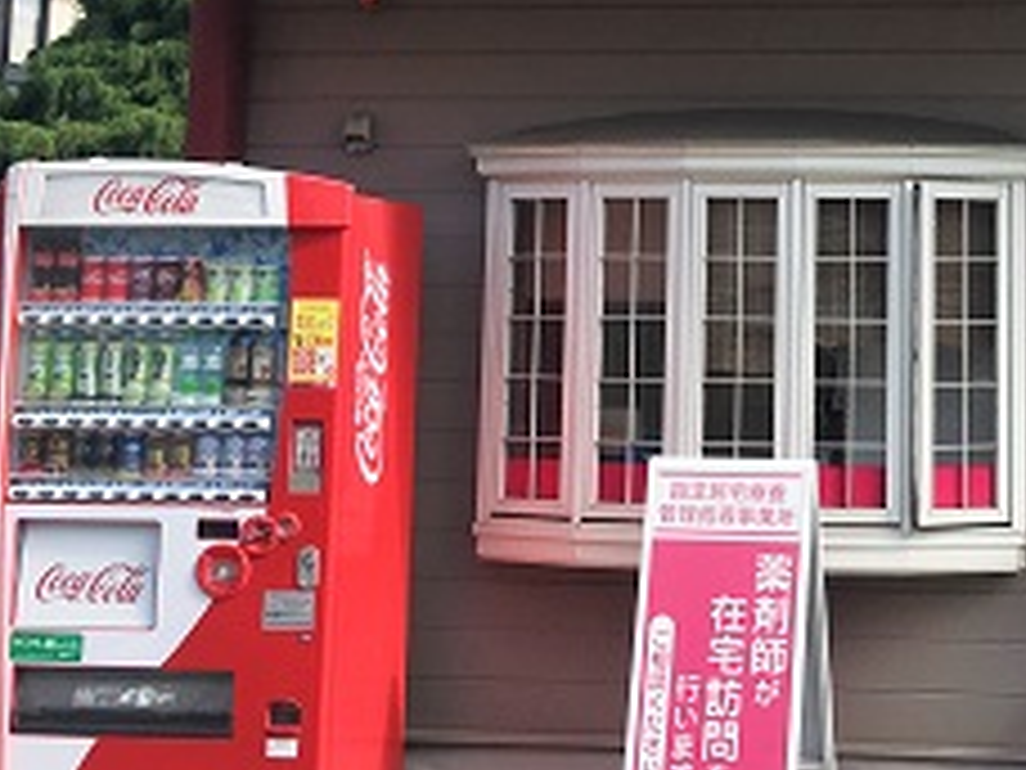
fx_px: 1808
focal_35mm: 61
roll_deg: +0.2
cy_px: 77
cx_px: 999
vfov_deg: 23.4
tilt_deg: +6.4
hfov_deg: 29.8
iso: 25
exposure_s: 1/1282
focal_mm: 4.15
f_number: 2.2
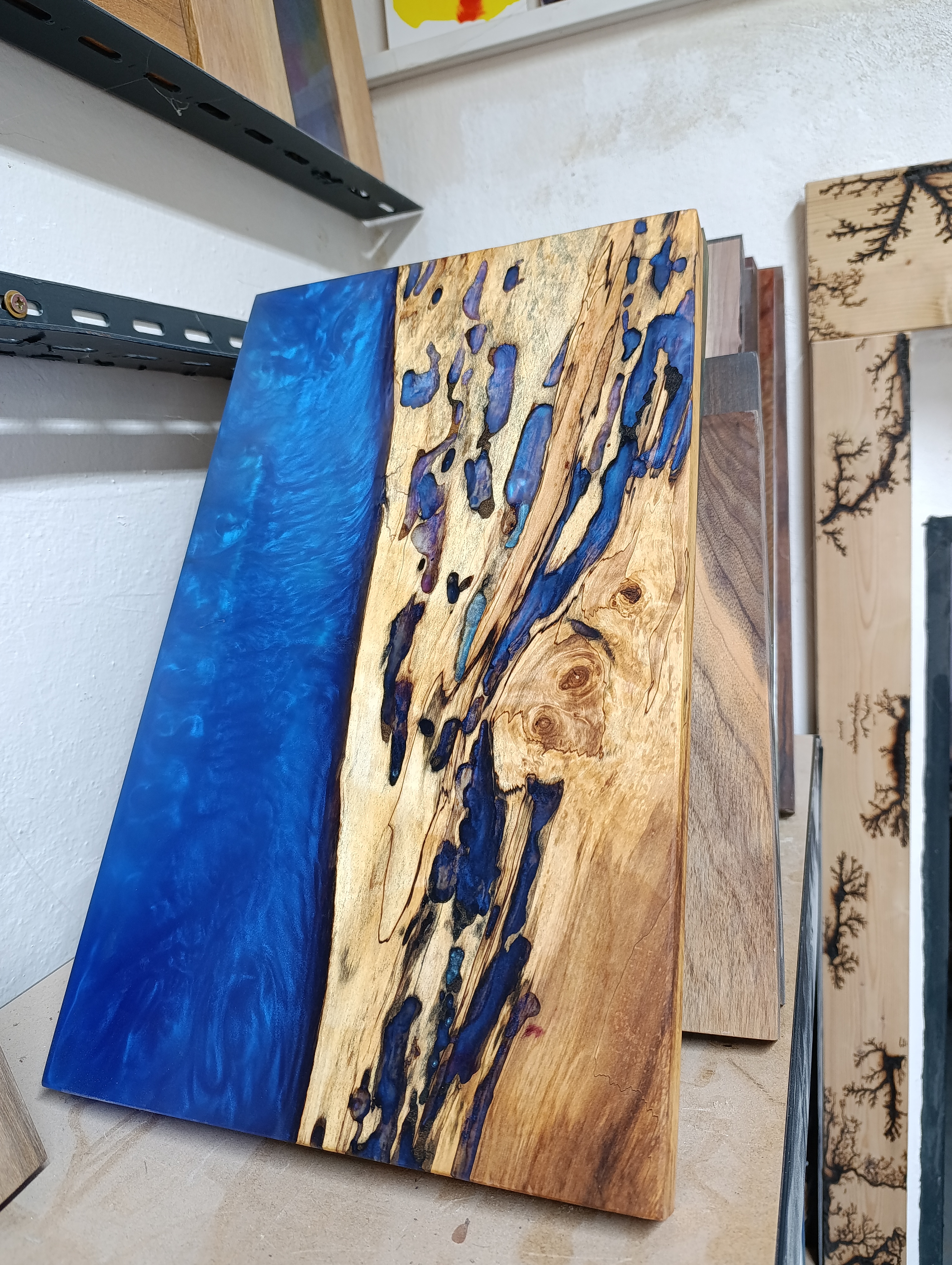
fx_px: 841
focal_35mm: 23
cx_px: 476
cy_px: 632
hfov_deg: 59.0
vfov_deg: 73.8
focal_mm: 6.11
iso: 1143
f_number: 1.65
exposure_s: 1/50
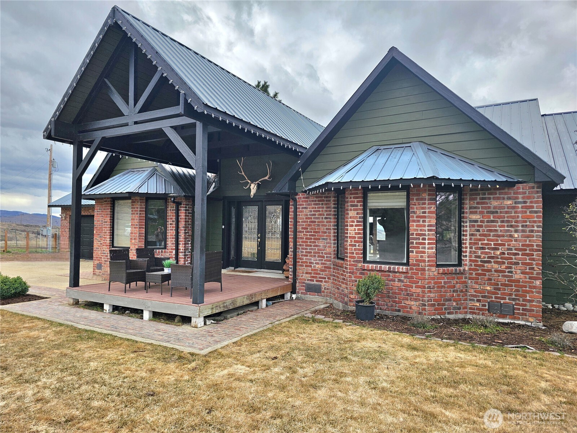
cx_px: 288
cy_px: 216
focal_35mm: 23
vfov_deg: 58.9
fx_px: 383
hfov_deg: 73.9
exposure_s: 1/667
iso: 10
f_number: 1.7
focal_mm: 6.3
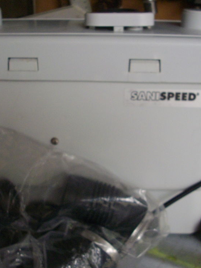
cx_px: 102
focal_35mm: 50
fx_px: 387
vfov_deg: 38.2
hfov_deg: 29.1
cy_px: 134
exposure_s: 1/50
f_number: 2.8
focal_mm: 6.2
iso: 249
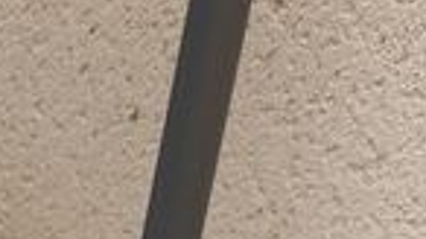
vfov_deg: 5.5
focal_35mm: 187
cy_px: 1020
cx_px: -706
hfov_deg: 9.7
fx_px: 2112
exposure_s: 1/242
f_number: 1.89
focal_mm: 5.43
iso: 100
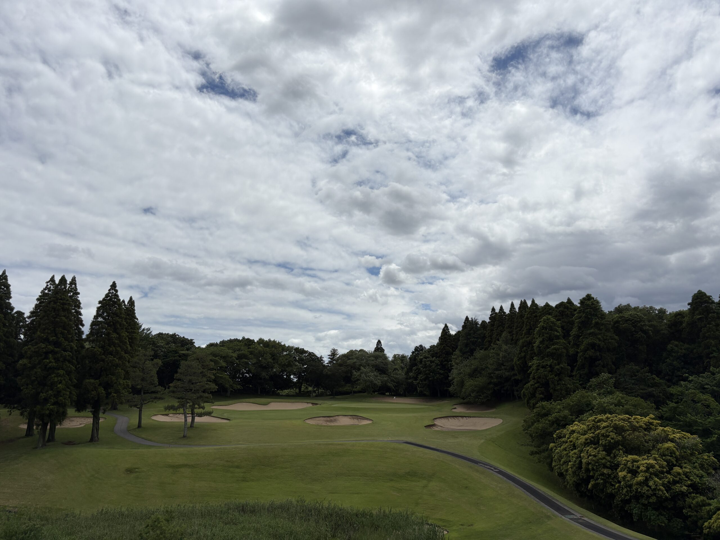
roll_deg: +0.6
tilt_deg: +12.7
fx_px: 541
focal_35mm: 26
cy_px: 270
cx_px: 360
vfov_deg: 53.1
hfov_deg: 67.3
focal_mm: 5.96
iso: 40
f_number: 1.6
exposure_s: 1/14493
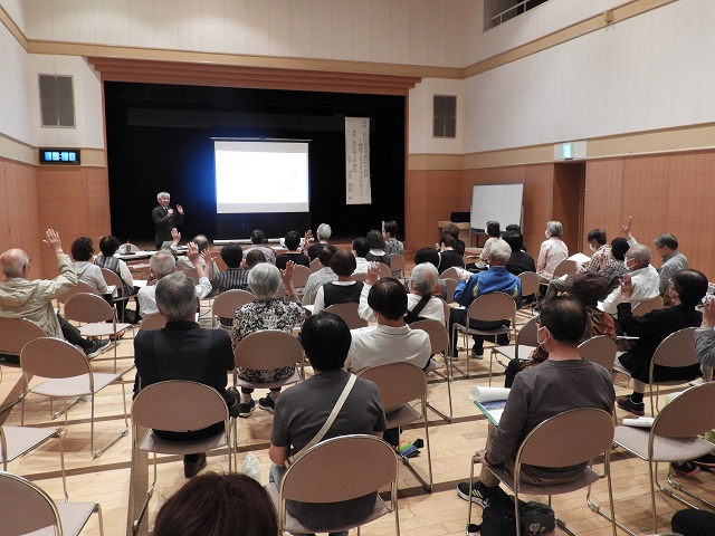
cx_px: 358
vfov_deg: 46.8
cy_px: 268
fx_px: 620
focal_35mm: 30
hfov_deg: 60.0
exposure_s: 1/30
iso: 400
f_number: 3.5
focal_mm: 5.4
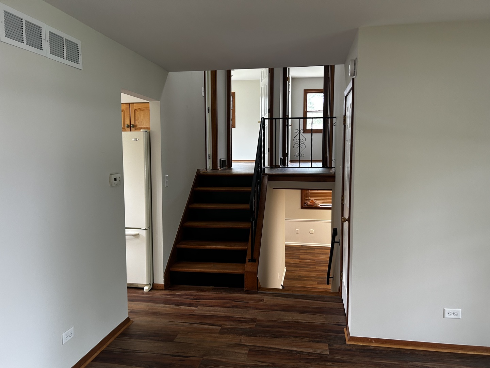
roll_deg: +0.7
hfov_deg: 67.3
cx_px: 245
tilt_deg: -5.6
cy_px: 184
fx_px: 368
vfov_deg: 53.1
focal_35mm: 26
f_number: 1.5
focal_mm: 5.7
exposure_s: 1/60
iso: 100
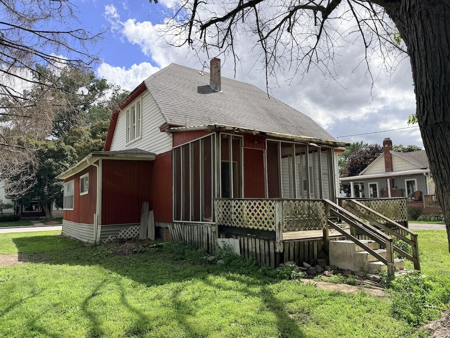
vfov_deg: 56.8
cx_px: 225
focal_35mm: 24
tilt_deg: +5.6
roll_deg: +0.9
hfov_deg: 71.6
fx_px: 312
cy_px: 169
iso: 100
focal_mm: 6.76
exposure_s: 1/5319
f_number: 1.78
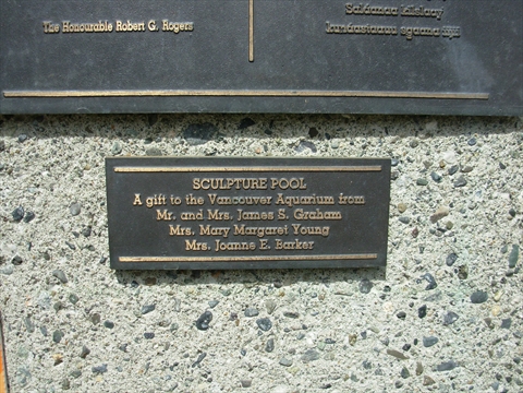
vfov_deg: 37.7
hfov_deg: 49.0
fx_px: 574
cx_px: 262
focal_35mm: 38
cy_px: 196
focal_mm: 6.3
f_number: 2.9
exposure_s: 1/724
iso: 50
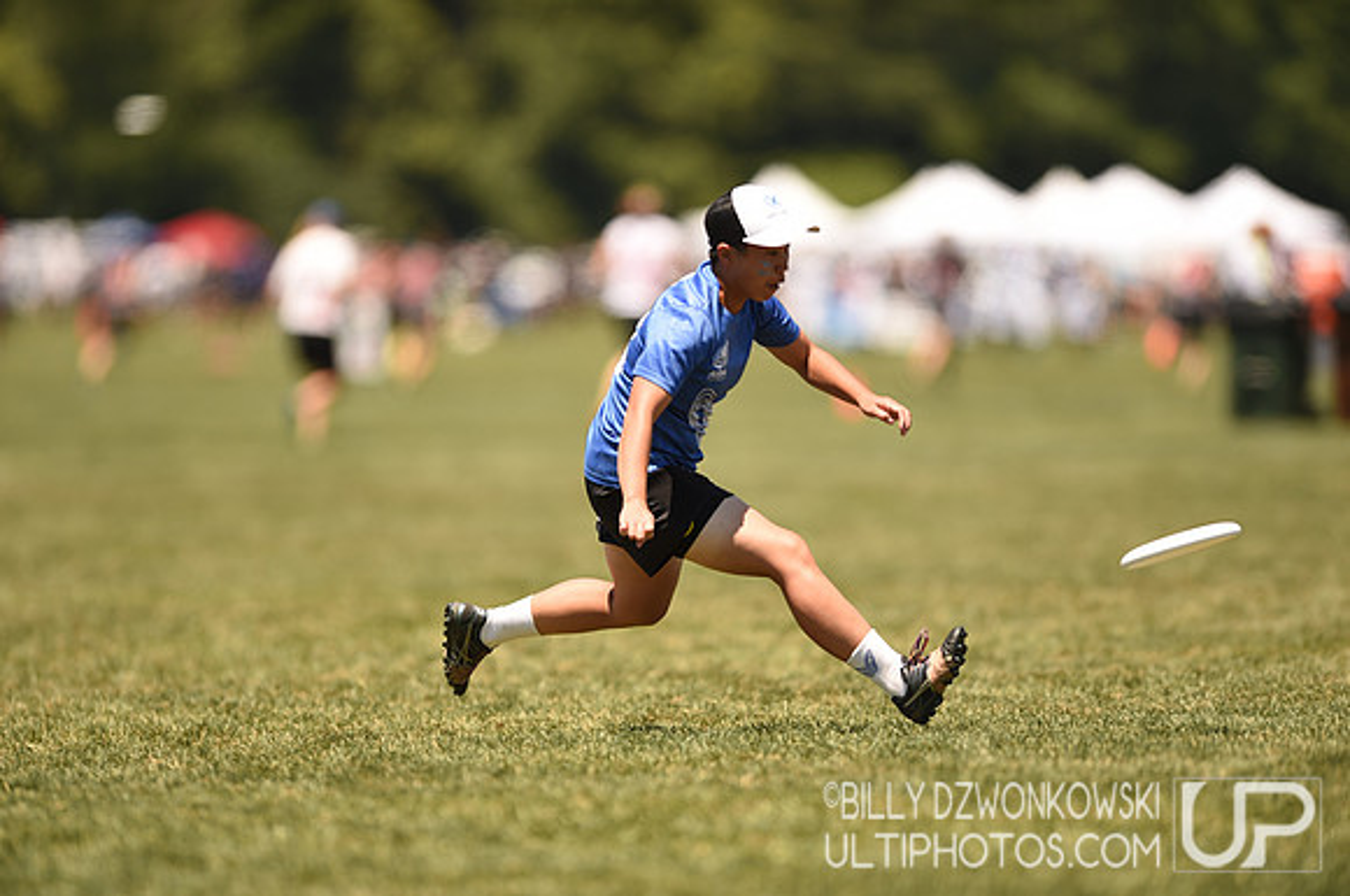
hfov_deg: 5.2
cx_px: 675
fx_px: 14979
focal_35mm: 400
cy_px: 448
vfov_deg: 3.4
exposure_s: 1/1250
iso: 100
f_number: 2.8
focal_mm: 400
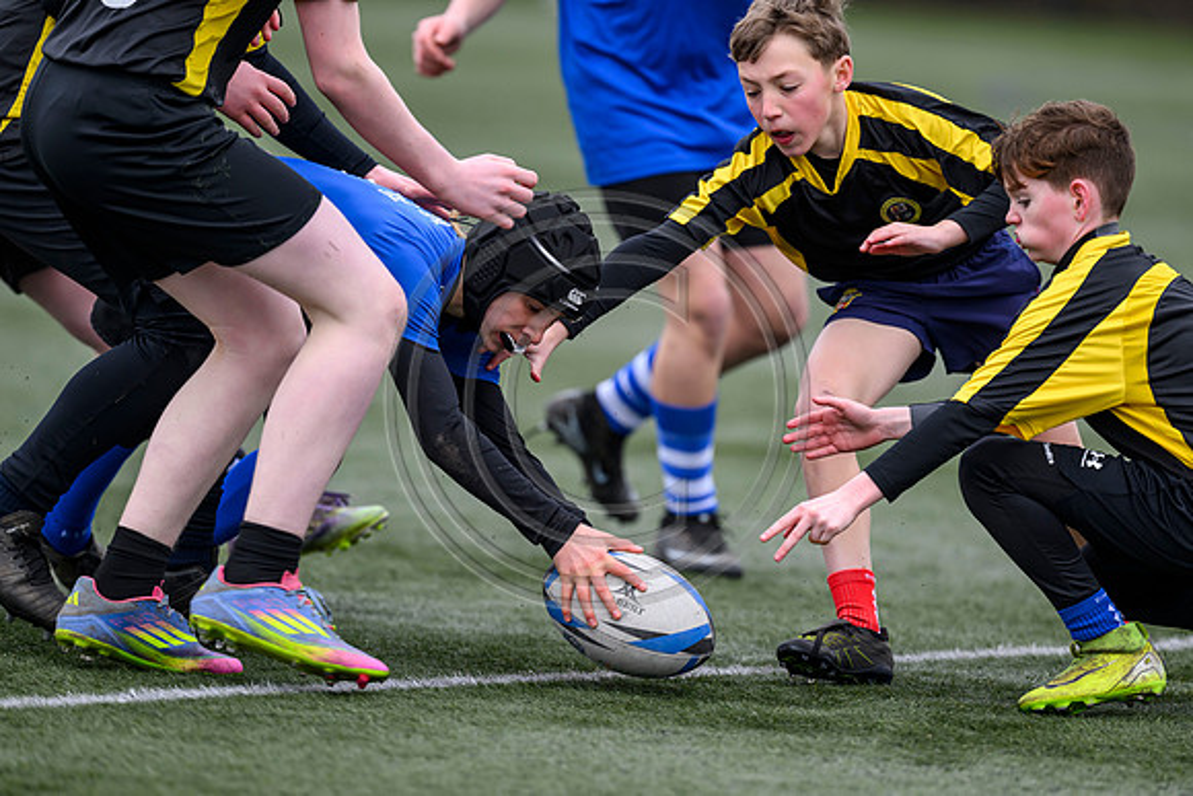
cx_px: 596
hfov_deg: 5.2
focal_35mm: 400
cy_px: 398
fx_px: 13258
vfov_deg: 3.4
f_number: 3.5
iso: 500
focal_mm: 400
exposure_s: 1/1600
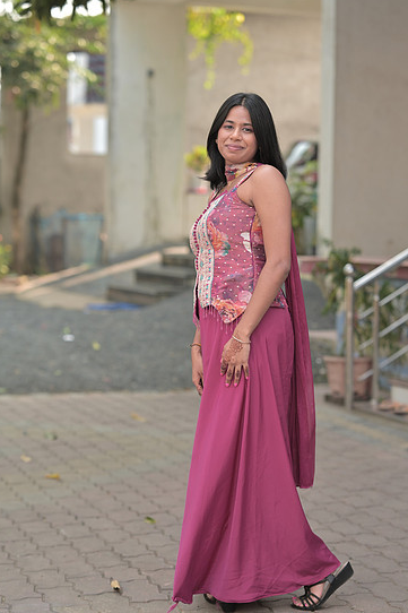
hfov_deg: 15.0
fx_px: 1548
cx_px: 212
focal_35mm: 91
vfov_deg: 22.4
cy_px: 326
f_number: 2.8
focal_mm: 85
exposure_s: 1/250
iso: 64
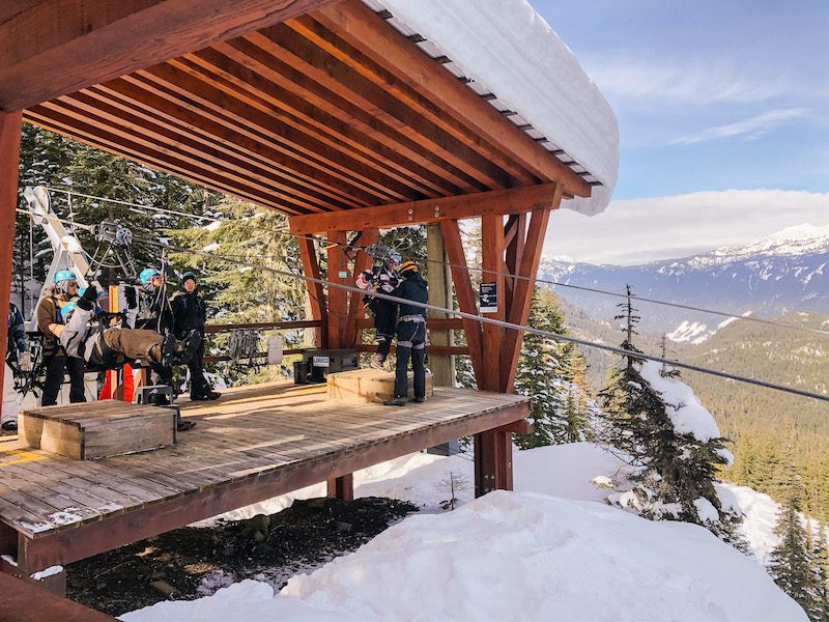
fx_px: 671
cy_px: 311
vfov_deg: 49.7
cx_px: 414
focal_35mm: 28
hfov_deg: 63.4
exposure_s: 1/850
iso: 20
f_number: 1.8
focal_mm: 4
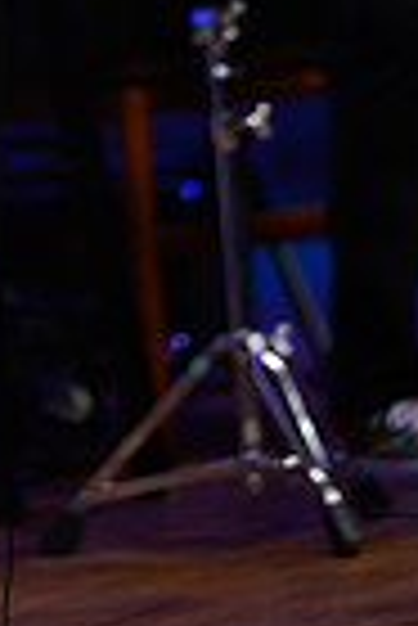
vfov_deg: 4.4
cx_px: -31
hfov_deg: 2.9
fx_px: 8165
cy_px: -320
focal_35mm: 470
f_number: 2.8
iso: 800
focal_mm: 145
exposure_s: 1/500
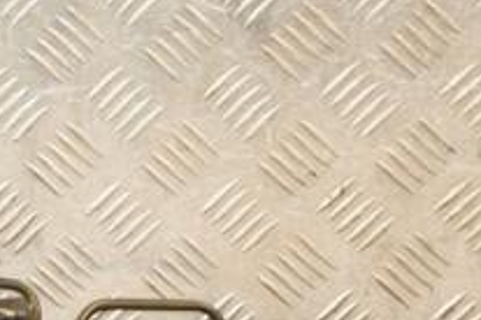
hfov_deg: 9.7
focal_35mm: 209
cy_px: 195
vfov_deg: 6.6
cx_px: -102
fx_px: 2792
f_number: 4.8
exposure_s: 1/160
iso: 800
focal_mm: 48
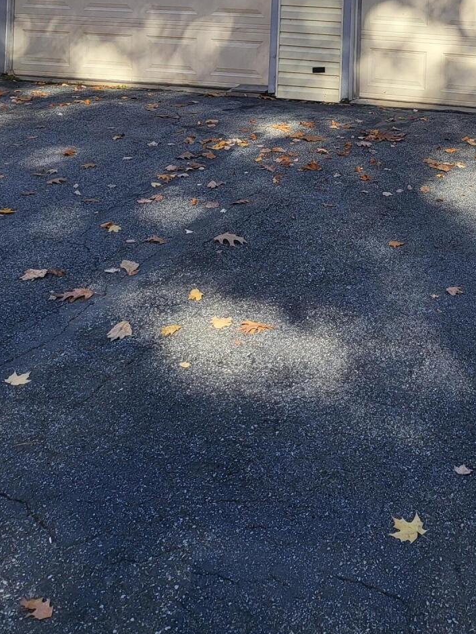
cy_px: -34
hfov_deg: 27.9
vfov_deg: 33.5
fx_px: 935
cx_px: 385
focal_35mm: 51
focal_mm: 5
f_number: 1.8
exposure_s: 1/542
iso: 40
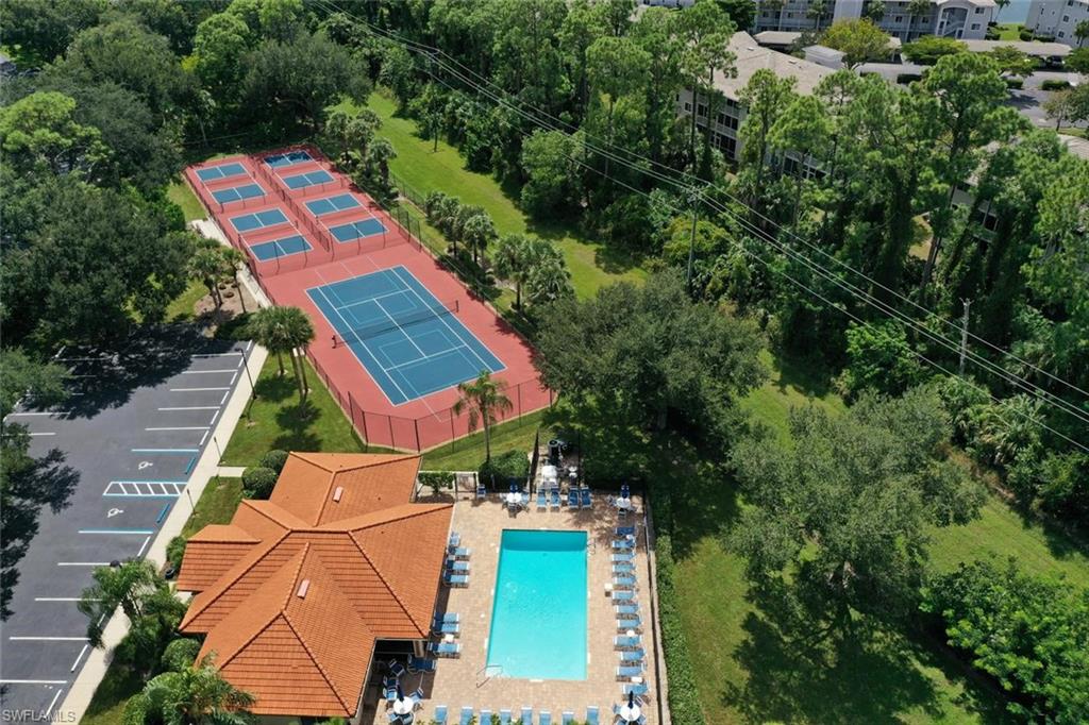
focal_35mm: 28
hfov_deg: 65.5
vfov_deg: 46.4
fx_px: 847
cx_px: 544
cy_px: 362
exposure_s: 1/800
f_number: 5
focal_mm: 10.26
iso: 100
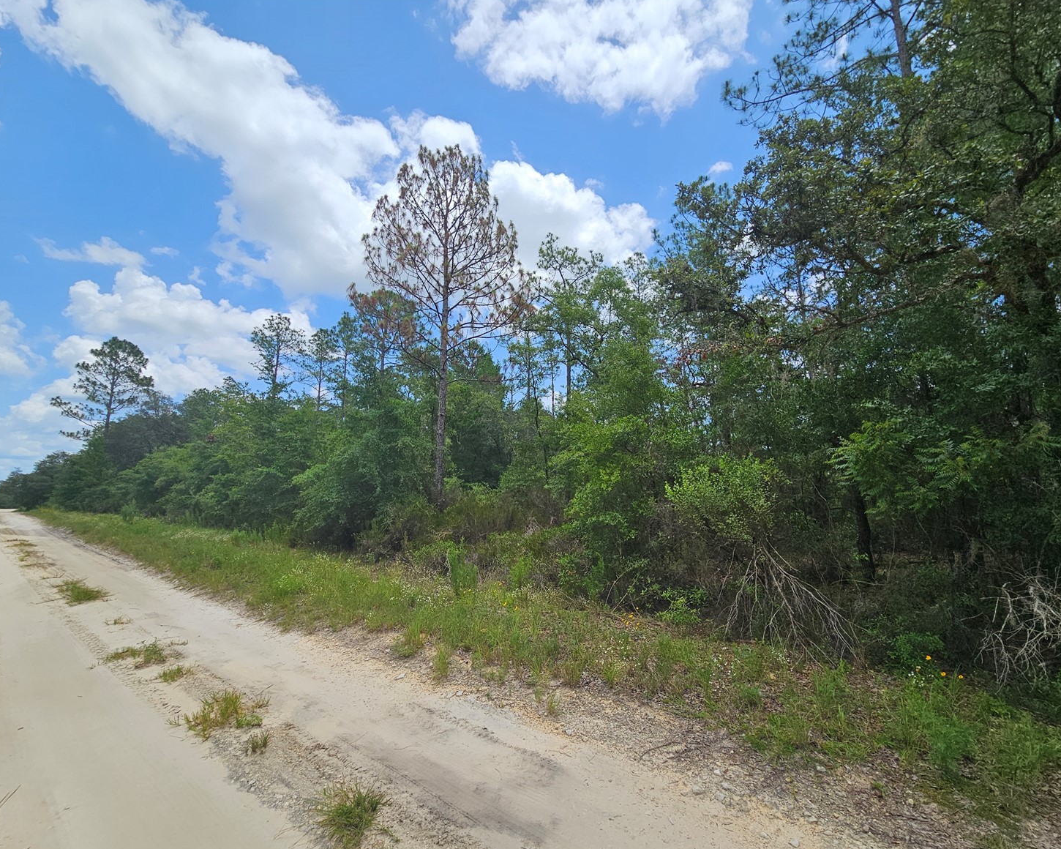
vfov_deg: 88.0
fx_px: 440
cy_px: 432
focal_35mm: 14
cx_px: 557
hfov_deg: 100.6
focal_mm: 2.2
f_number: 2.2
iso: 50
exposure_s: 1/2378
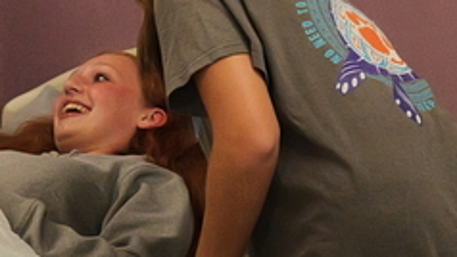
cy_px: 285
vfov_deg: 6.6
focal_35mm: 183
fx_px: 2218
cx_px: -184
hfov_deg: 11.4
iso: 6400
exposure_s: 1/400
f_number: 8
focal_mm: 32
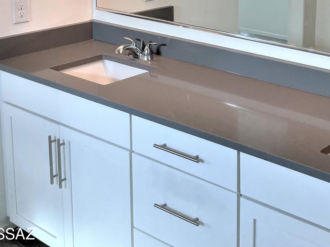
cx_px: 290
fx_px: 553
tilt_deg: -5.9
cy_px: -16
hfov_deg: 31.8
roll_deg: -0.9
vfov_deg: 23.8
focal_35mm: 58
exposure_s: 1/120
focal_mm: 4.2
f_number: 1.6
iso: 40
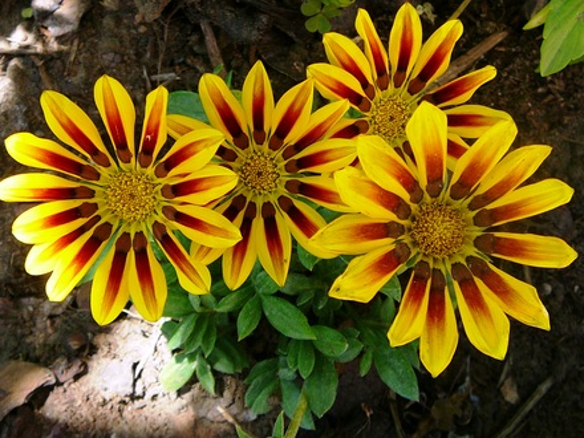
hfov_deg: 52.6
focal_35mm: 35
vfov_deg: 40.7
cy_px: 219
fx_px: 590
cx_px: 292
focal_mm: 5.2
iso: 80
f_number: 2.8
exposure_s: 1/250
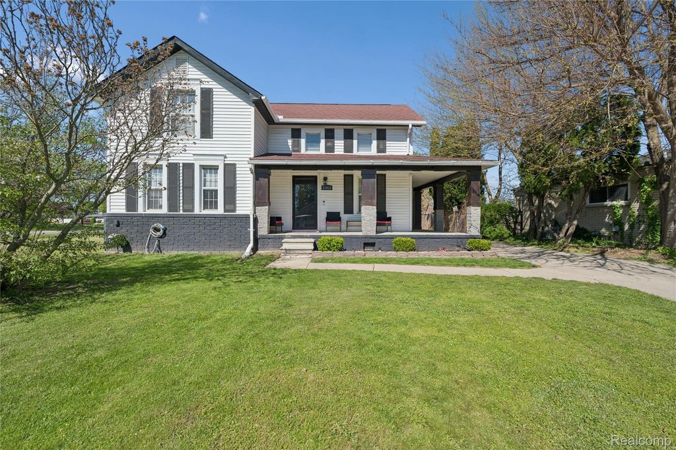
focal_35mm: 14
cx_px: 338
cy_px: 225
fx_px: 263
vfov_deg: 81.1
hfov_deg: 104.3
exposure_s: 1/2000
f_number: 8
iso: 640
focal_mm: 14
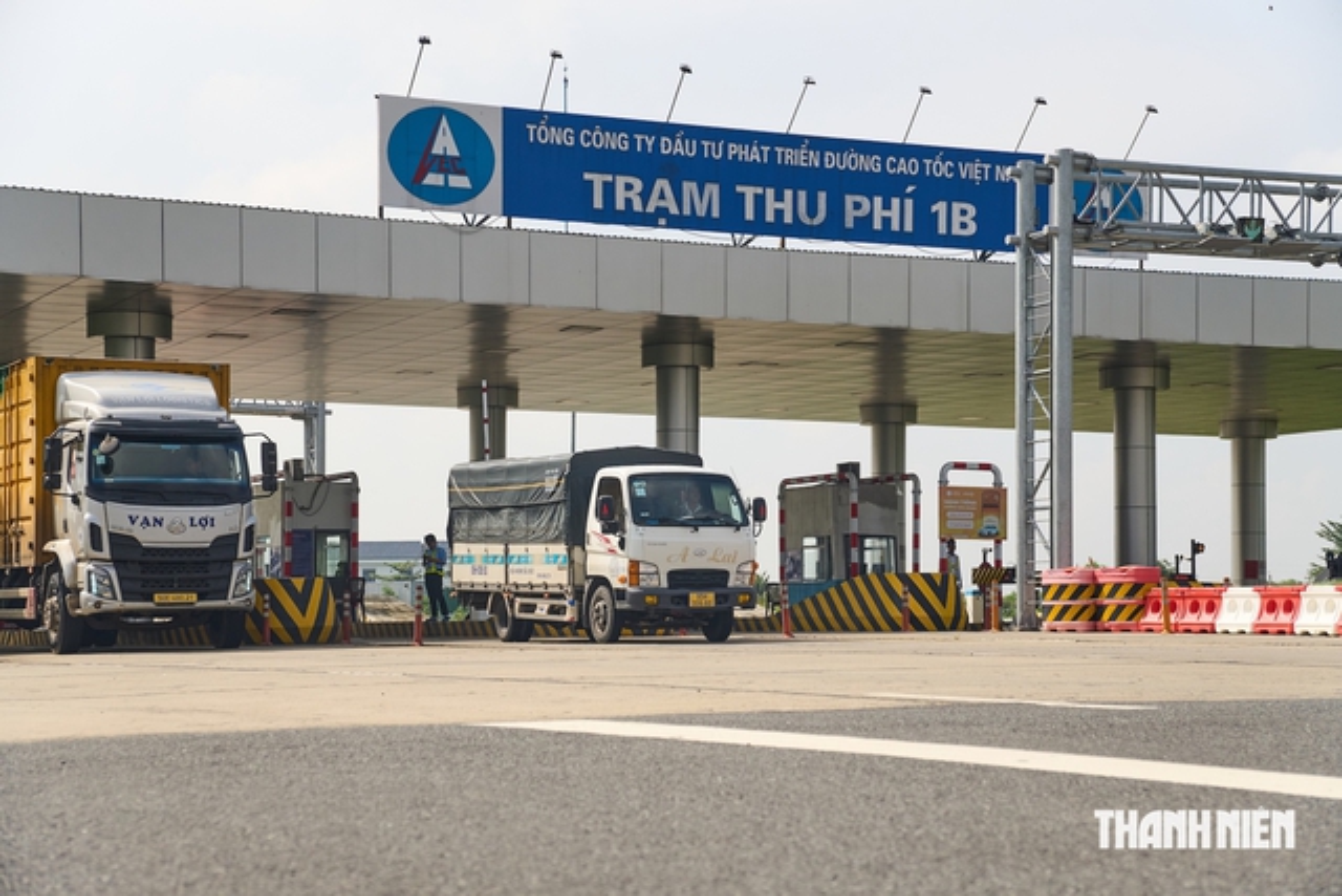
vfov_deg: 20.2
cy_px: 448
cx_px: 671
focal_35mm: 68
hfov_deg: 29.9
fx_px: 2517
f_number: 4
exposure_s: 1/4000
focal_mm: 45
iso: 320
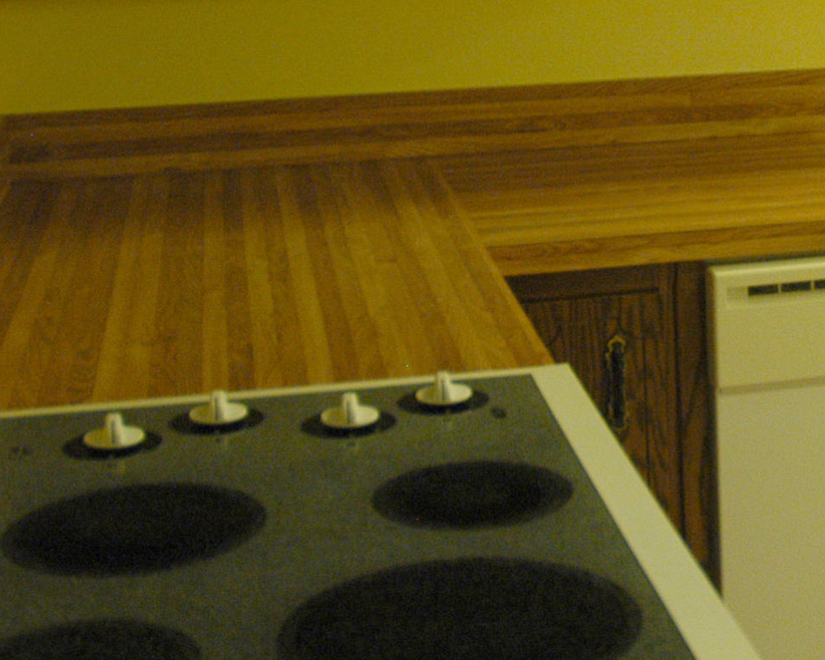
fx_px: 1928
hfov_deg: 23.1
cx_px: 829
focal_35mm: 79
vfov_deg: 19.2
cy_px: 127
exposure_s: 1/40
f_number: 3.5
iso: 800
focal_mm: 18
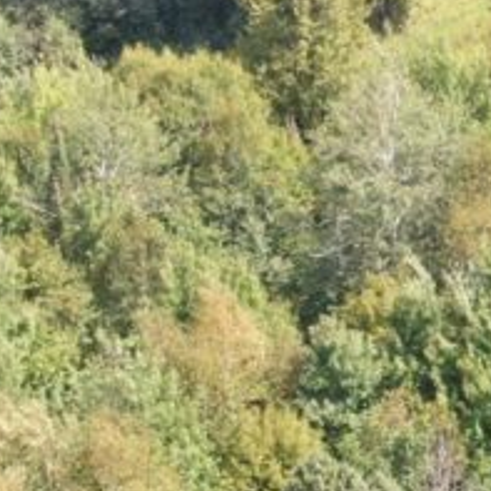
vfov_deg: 7.9
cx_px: 598
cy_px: -92
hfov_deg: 7.9
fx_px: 3530
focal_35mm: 220
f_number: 3.8
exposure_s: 1/160
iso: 100
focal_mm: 8.6
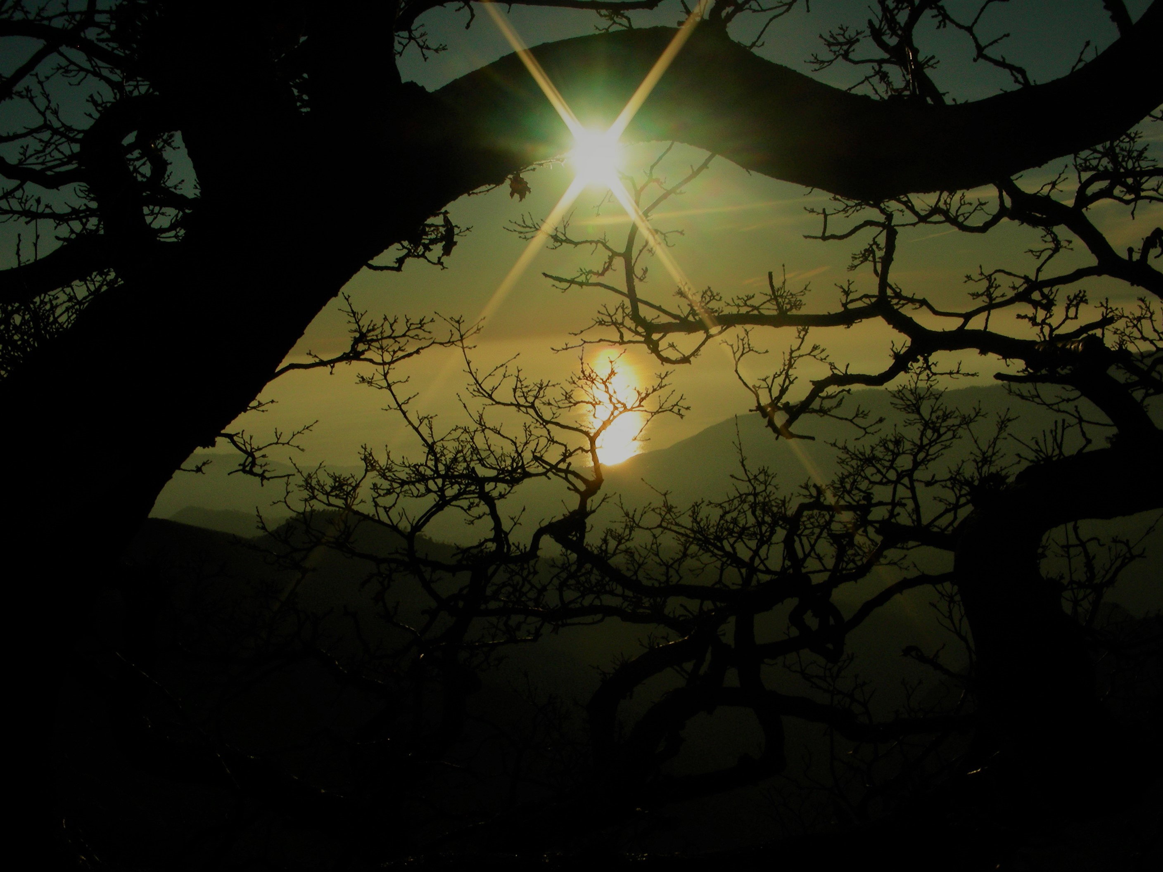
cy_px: 436
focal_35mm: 38
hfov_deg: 49.0
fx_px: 1277
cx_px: 582
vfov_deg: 37.7
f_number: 13.6
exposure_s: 1/970
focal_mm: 6.3
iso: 50
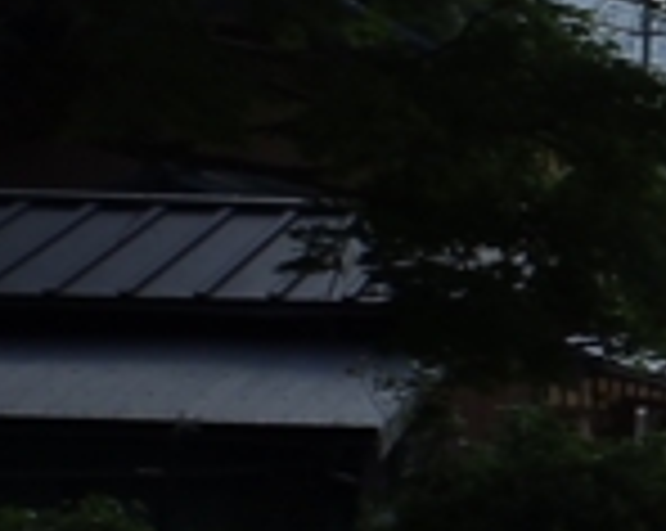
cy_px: 297
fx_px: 2283
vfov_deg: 13.3
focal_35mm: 116
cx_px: 1665
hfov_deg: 12.5
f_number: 4.5
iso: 80
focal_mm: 4
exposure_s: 1/500
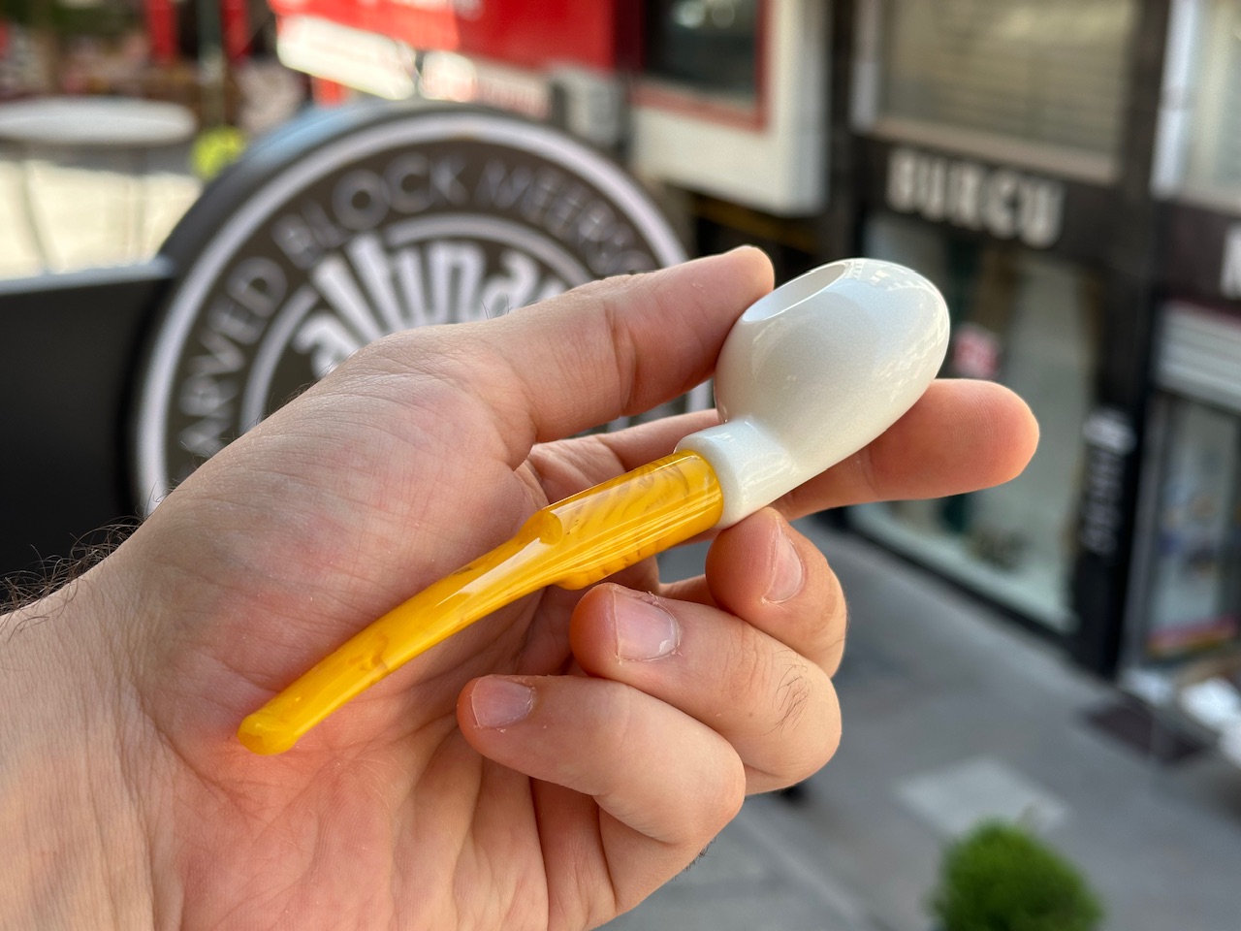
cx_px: 620
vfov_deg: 30.3
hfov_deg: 39.7
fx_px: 1721
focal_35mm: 48
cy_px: 466
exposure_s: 1/501
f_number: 1.78
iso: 64
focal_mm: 6.86
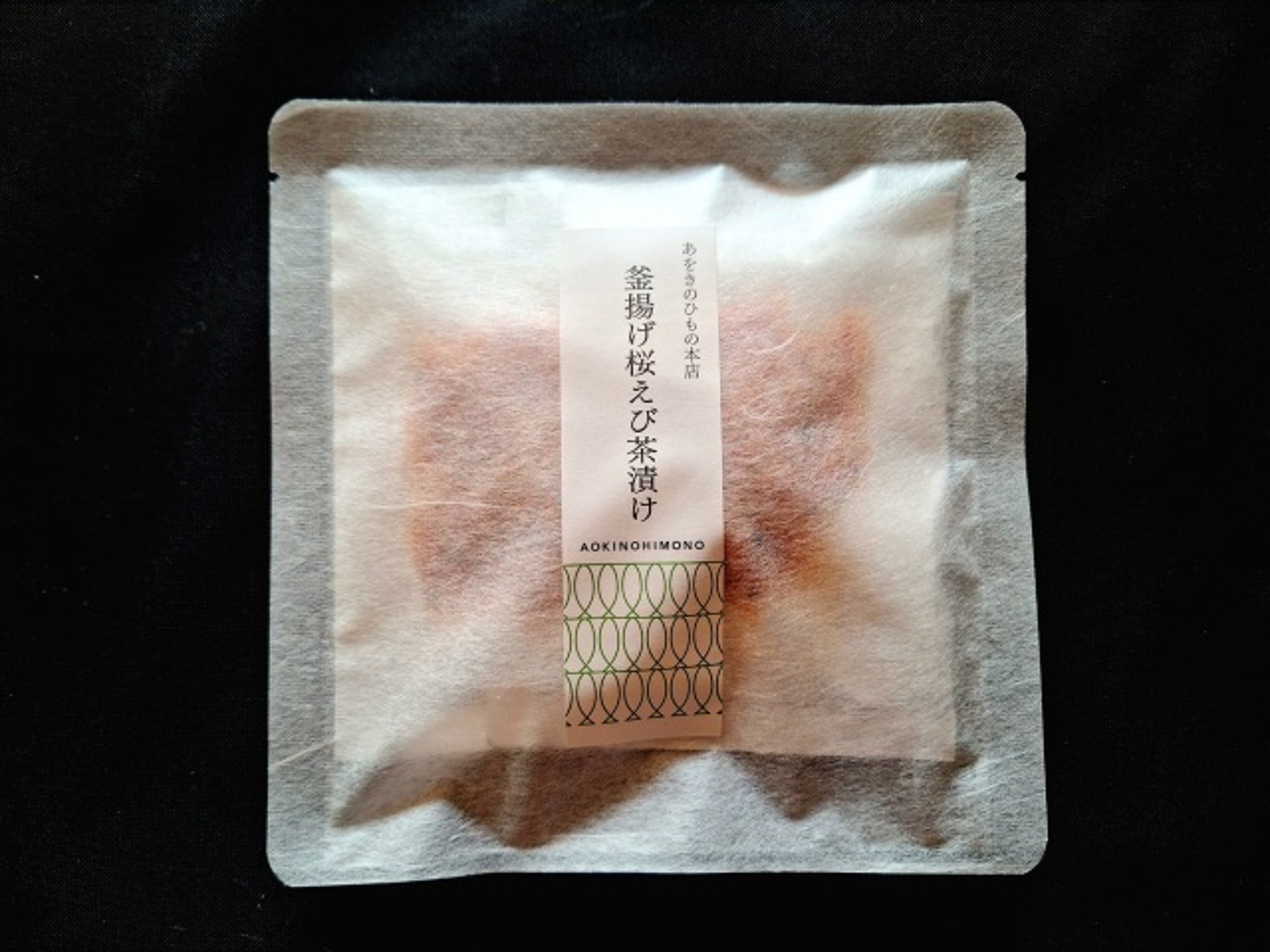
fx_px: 844
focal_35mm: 23
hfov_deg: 73.9
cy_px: 476
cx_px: 635
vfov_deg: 58.9
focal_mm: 5.54
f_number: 1.8
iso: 250
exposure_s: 1/33
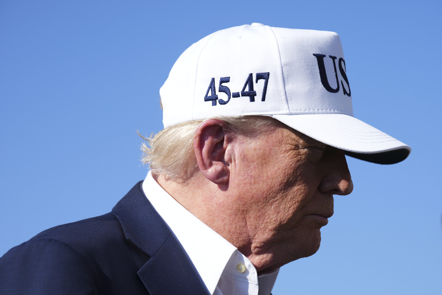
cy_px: 148
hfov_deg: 16.4
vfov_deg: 11.0
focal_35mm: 125
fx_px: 1535
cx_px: 221
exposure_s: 1/1000
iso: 200
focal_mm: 125
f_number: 5.6
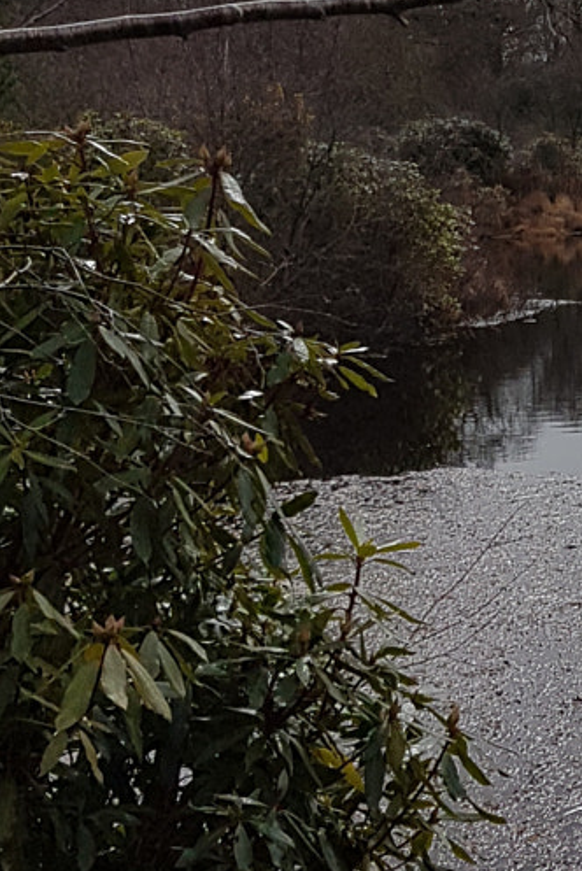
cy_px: 328
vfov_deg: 23.3
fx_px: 2107
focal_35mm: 87
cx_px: 841
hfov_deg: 14.8
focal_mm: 4.2
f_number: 1.7
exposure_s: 1/4056
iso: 40
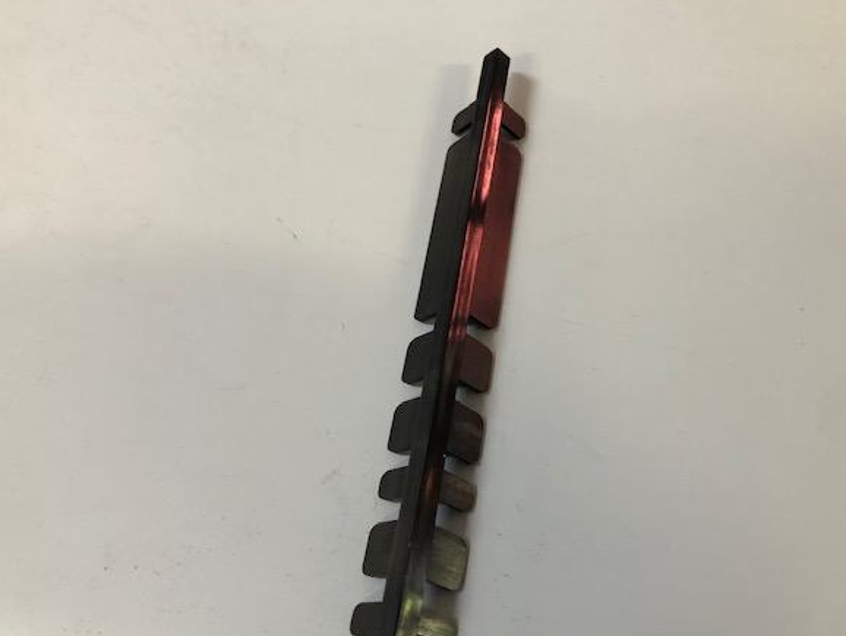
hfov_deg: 58.3
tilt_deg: -59.3
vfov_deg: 45.4
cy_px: 344
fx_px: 758
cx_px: 420
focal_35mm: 31
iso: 40
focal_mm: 3.99
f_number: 1.8
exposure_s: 1/25
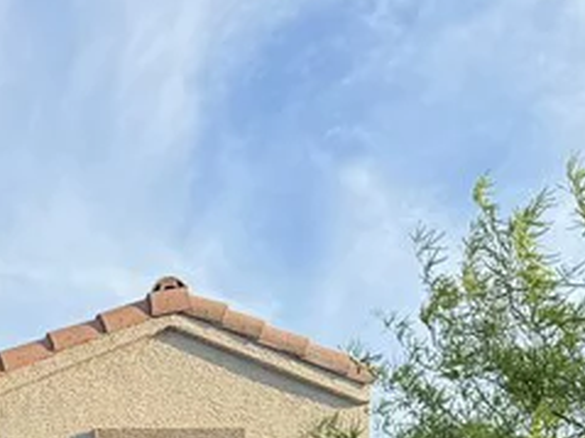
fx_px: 1740
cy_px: 874
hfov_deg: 18.0
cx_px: -149
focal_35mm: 103
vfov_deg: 12.6
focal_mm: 6.76
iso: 80
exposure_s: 1/1361
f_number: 1.78
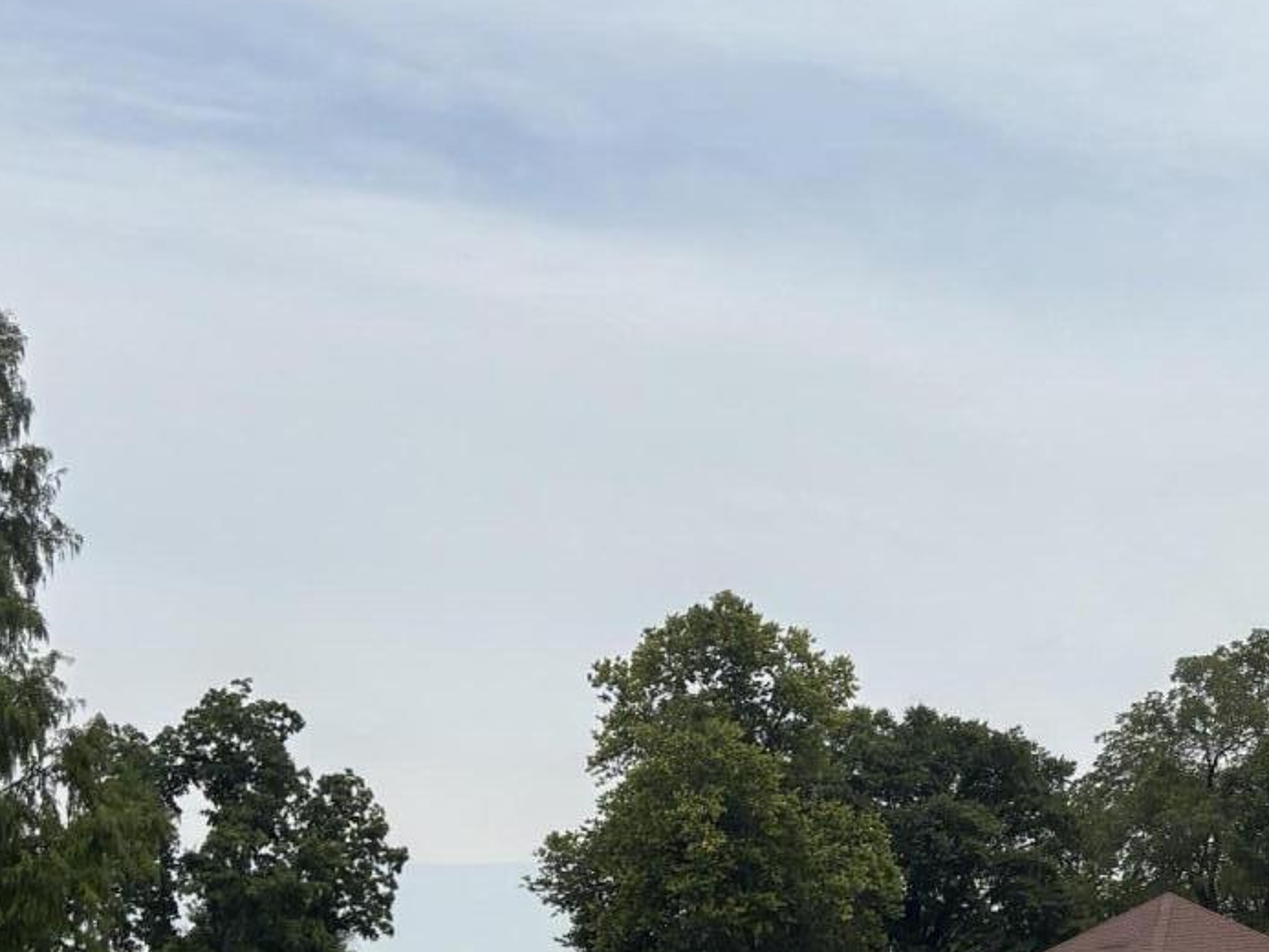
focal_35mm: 75
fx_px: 2750
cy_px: 996
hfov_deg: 23.7
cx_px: 1529
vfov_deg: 19.0
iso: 50
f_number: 1.6
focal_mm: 5.96
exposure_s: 1/5348
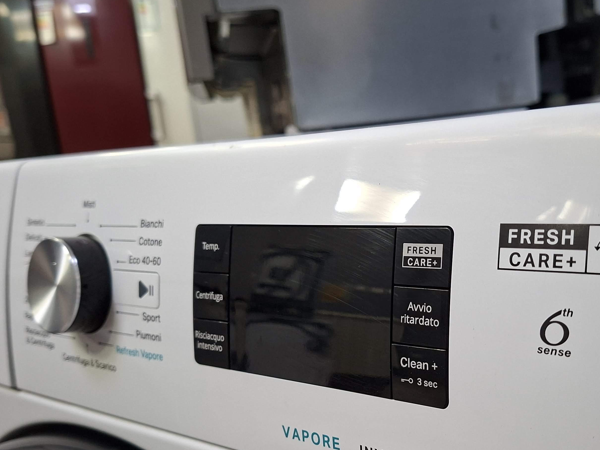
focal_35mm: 38
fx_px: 659
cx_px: 393
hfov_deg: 48.3
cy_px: 290
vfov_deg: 37.4
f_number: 1.8
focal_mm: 5.54
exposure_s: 1/50
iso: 200
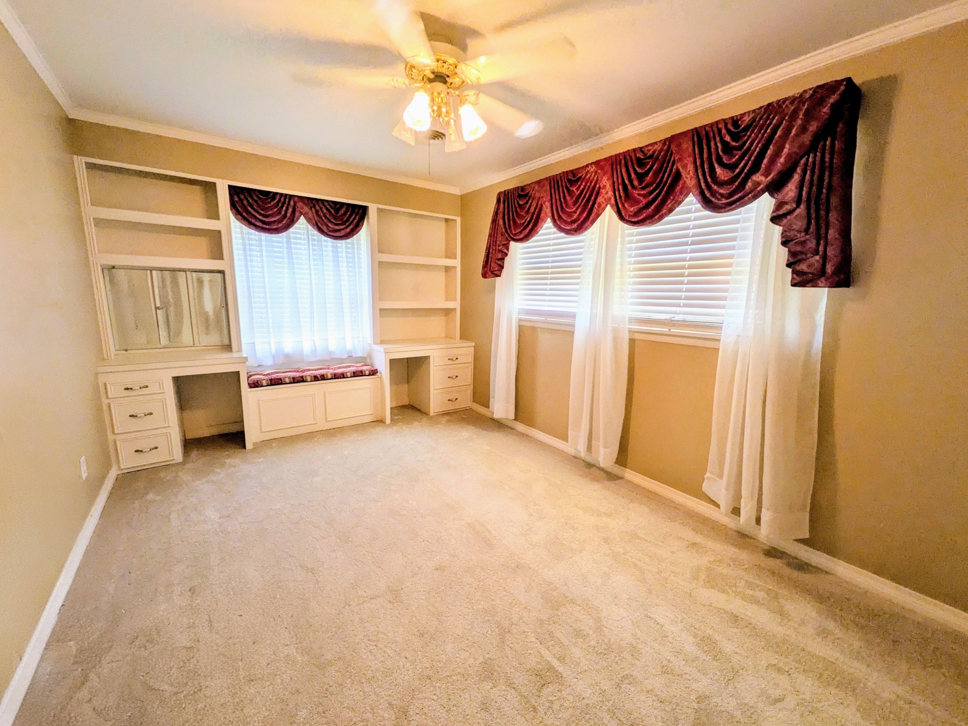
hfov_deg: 102.1
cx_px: 484
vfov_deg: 85.7
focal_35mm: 14
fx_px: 392
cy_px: 363
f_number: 2.2
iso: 337
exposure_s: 1/120
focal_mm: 1.85
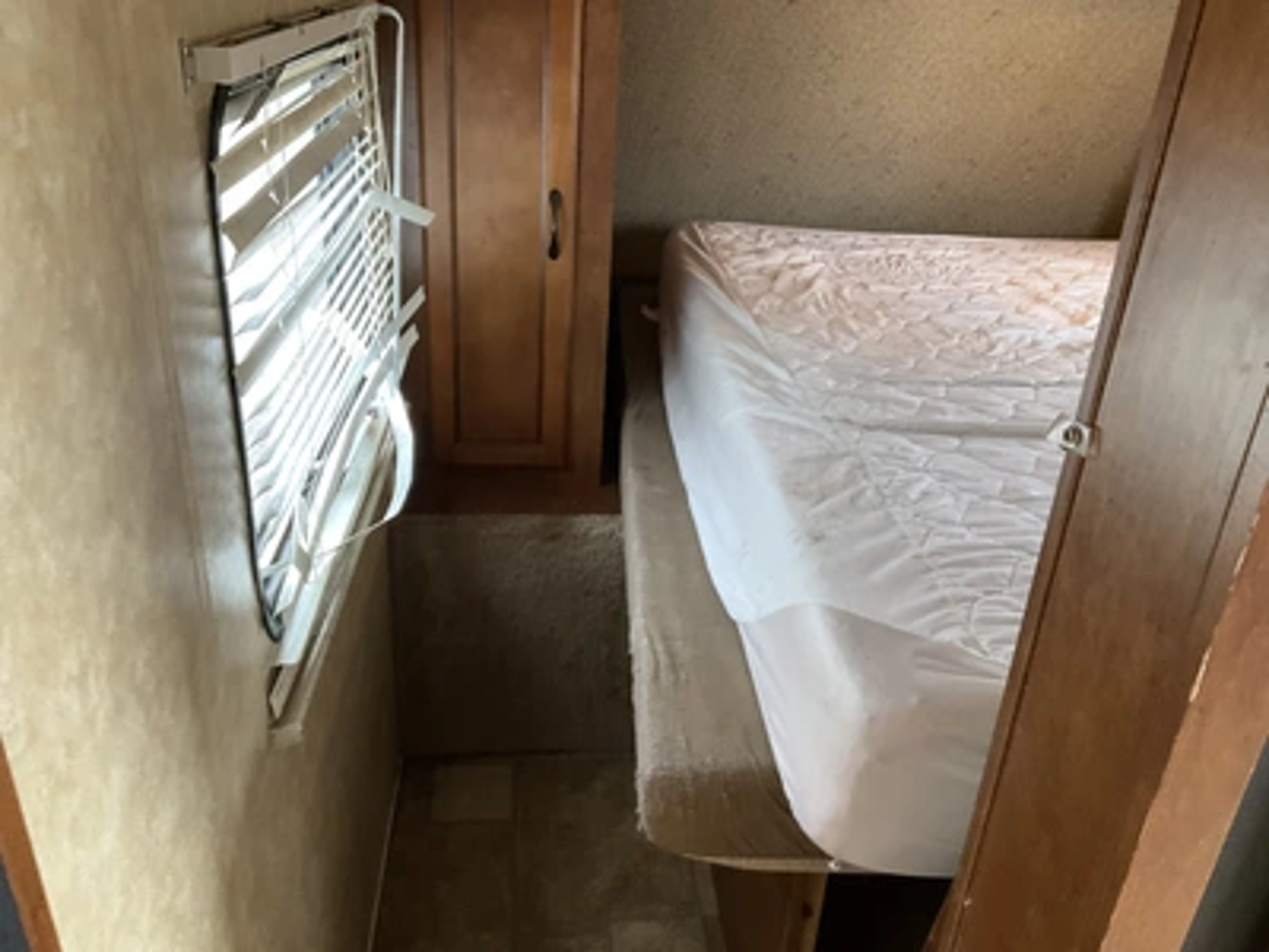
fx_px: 1063
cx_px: 634
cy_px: 476
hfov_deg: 61.7
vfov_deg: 48.2
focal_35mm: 29
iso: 200
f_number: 1.8
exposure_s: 1/60
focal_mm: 3
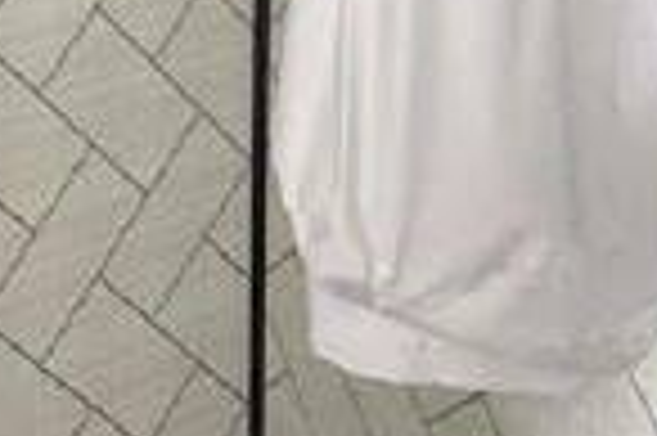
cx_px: 144
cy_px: -373
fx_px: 1458
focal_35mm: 80
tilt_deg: -8.4
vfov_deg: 14.7
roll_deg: +0.2
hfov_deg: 25.0
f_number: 2.2
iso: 500
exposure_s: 1/60
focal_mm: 2.22
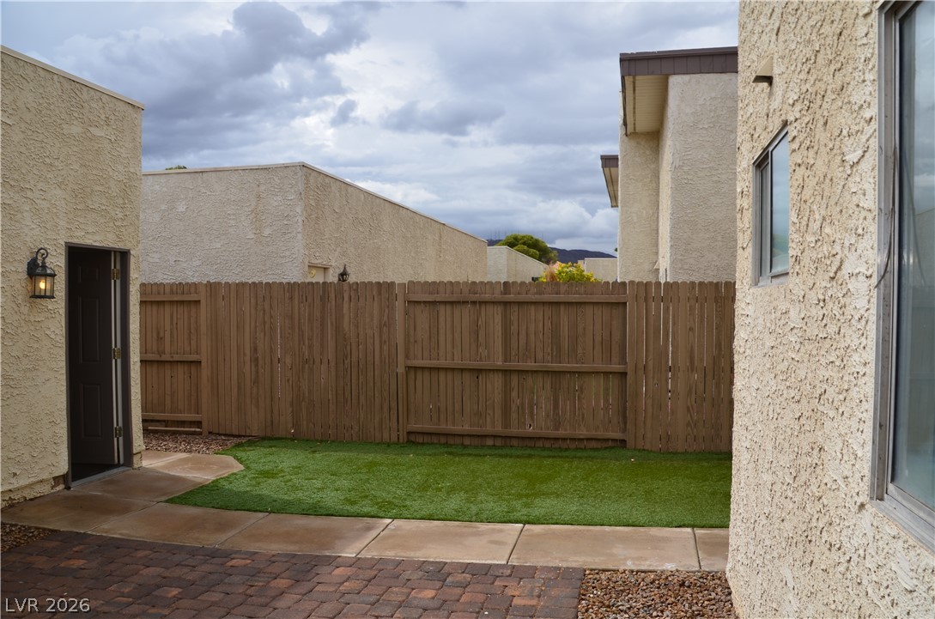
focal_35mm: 30
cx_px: 468
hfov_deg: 62.0
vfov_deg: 43.4
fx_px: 777
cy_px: 310
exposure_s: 1/200
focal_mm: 20
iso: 100
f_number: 13
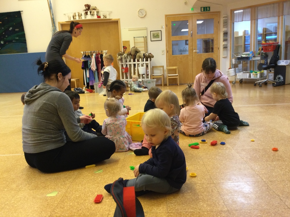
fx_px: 260
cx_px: 145
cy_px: 108
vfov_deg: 45.4
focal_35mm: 31
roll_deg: +2.3
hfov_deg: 58.4
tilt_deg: -11.3
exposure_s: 1/33
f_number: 2.4
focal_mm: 3.3
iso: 100
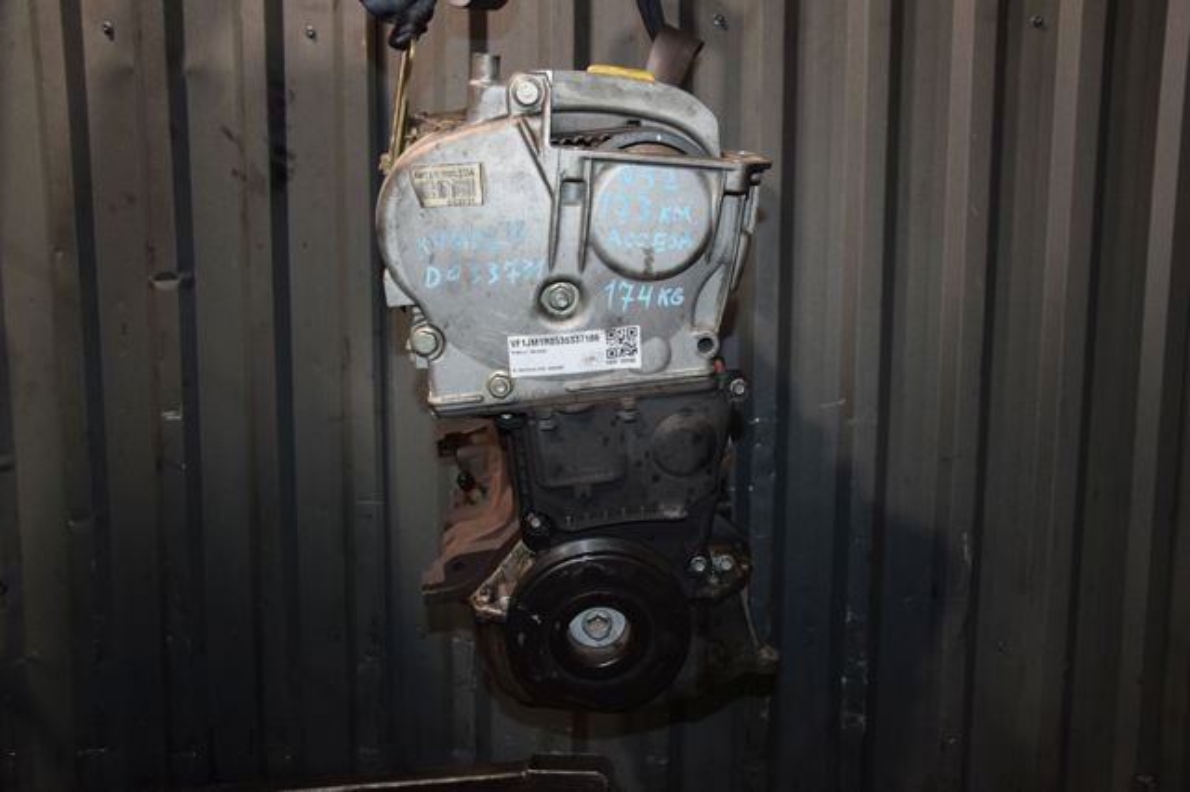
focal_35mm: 36
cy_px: 396
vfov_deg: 36.8
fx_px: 1189
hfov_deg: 53.2
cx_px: 595
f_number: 5
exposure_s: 1/60
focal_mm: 24
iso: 800
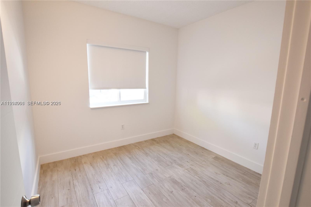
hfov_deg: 92.5
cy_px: 104
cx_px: 156
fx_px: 149
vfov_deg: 69.6
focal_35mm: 17
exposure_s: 1/80
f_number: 4.5
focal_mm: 11.5
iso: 400
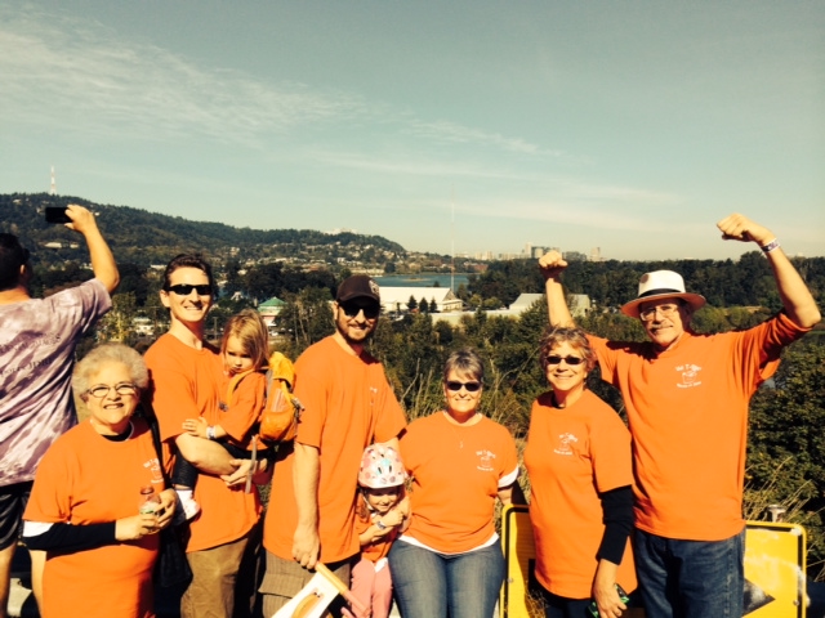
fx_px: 715
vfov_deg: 46.8
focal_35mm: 30
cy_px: 309
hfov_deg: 60.0
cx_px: 412
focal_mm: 4.12
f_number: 2.2
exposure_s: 1/2564
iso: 40
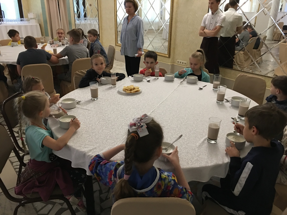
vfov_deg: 48.2
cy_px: 108
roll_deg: -1.0
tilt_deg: -20.4
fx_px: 240
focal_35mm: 29
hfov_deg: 61.7
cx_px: 144
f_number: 2.2
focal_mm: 4.15
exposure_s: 1/10
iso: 80
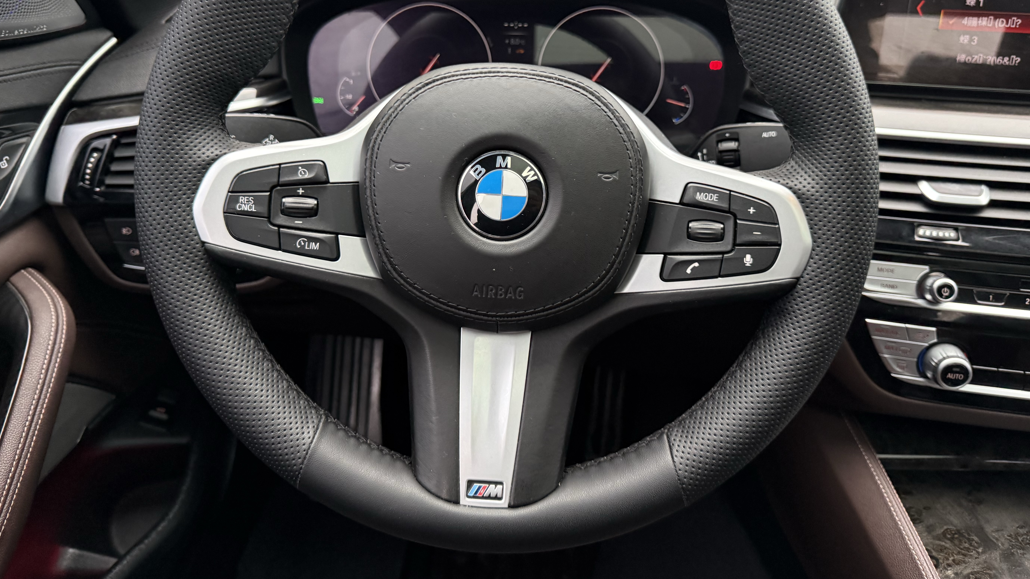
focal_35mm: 27
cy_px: 195
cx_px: 521
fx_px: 737
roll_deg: -2.4
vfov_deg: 42.3
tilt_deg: -25.0
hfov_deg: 69.9
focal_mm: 6.76
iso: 320
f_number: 1.78
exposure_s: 1/122
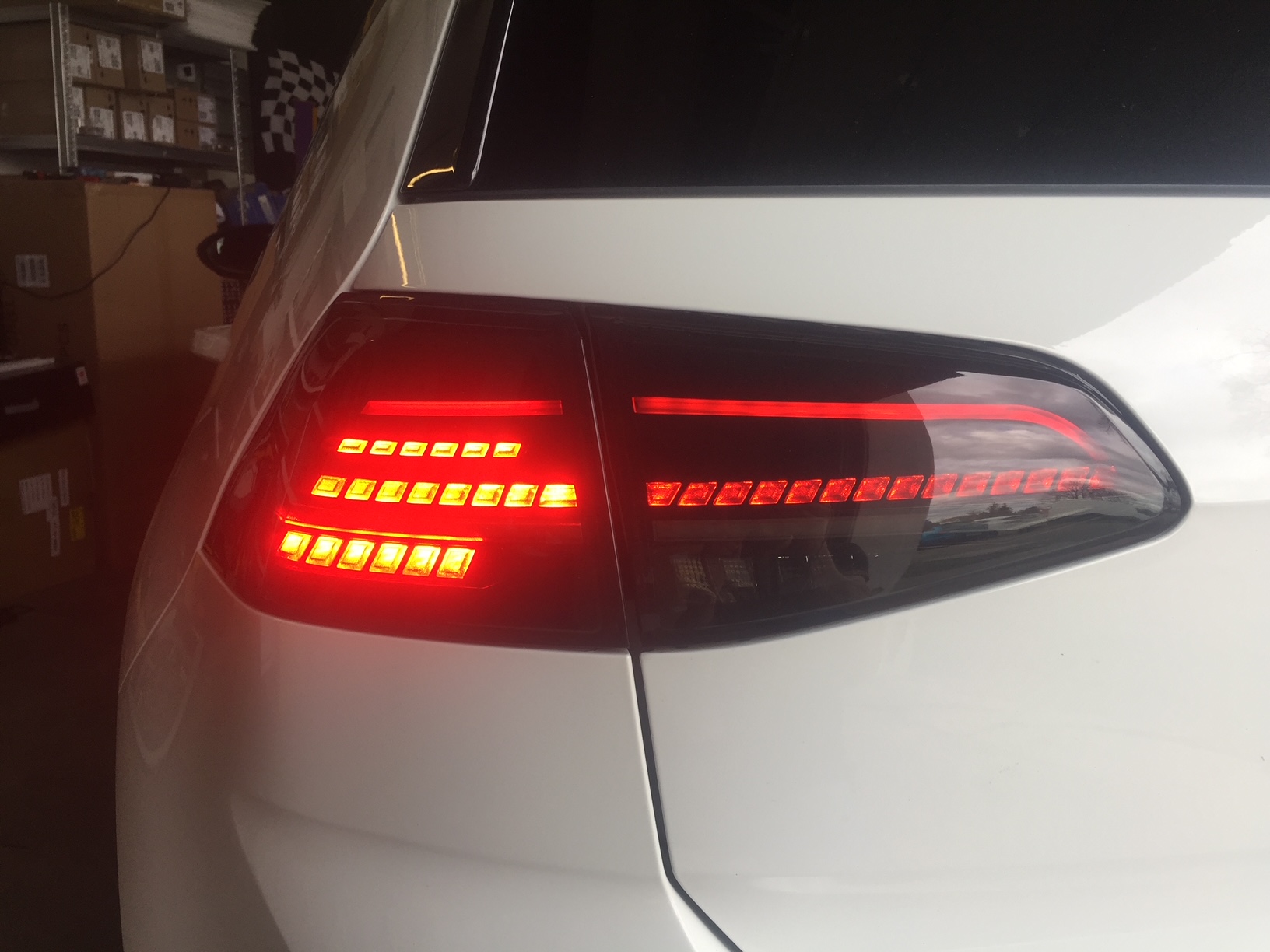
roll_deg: -0.4
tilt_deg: -10.9
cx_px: 635
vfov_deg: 48.2
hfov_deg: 61.7
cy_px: 476
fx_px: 1064
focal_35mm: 29
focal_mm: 4.15
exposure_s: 1/103
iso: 32
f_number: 2.2
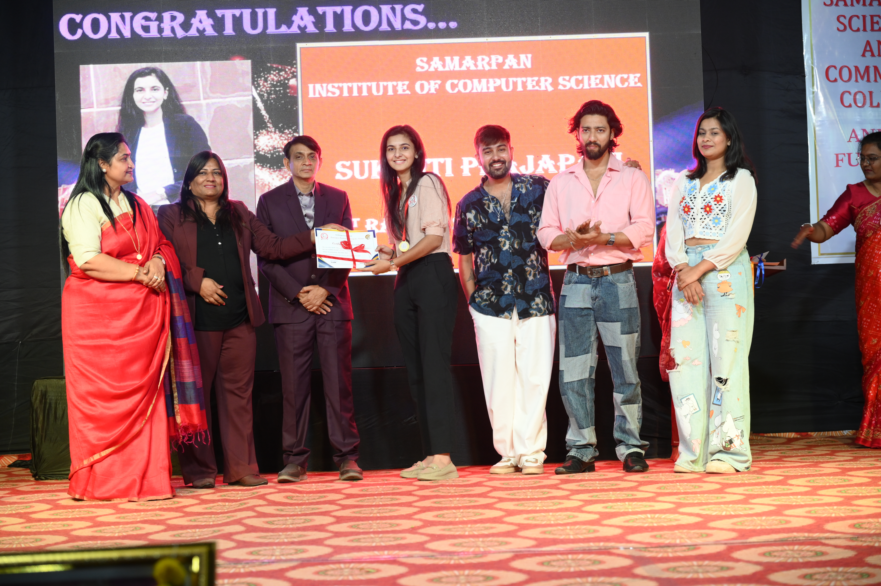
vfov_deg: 20.9
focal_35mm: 65
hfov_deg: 31.0
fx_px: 1590
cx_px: 440
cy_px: 293
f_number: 4
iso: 1250
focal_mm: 65
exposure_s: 1/125
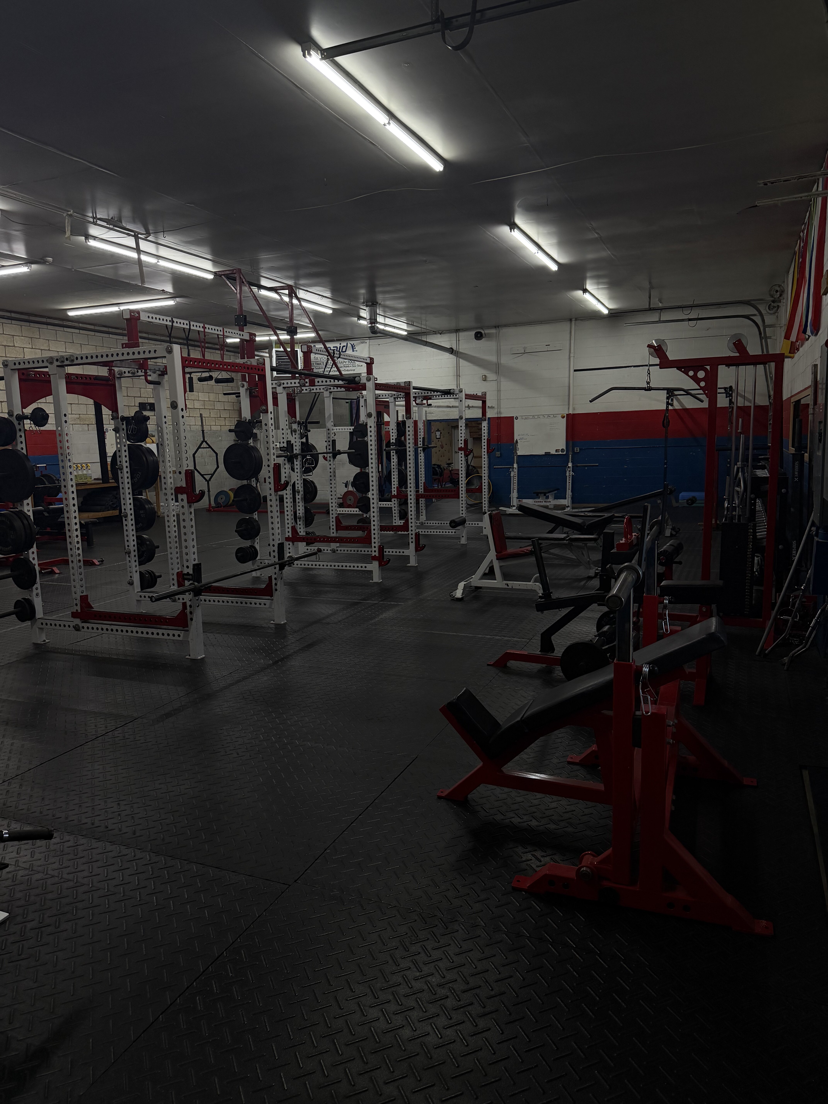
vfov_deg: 71.6
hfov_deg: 56.8
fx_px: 765
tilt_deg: -8.3
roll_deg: +1.3
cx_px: 414
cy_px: 552
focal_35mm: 24
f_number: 1.78
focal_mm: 6.76
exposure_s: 1/143
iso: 200
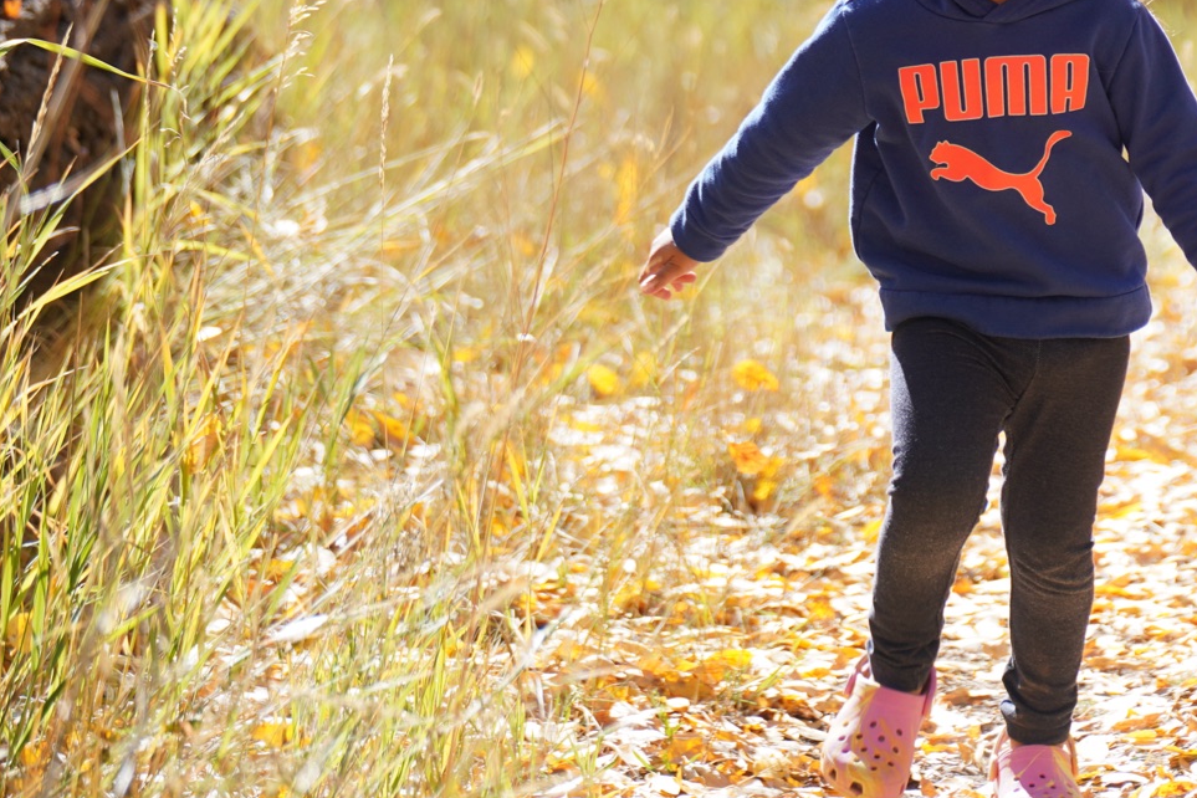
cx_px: 1374
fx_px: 11437
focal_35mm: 344
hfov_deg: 6.0
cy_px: -165
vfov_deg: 4.0
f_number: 2.8
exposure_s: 1/640
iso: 100
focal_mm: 138
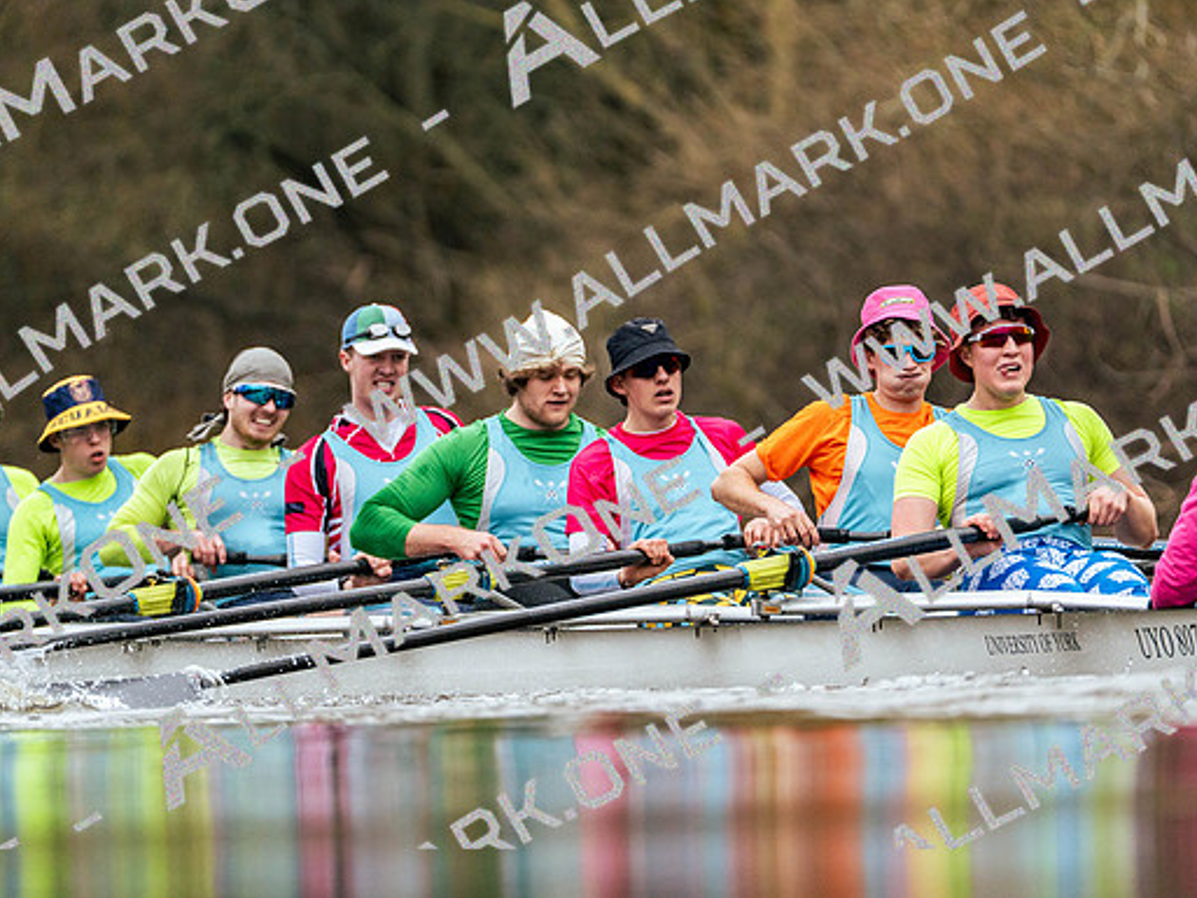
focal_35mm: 633
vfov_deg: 2.4
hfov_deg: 3.1
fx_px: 21894
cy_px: 449
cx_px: 632
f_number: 6.3
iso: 3200
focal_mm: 582
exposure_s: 1/2000
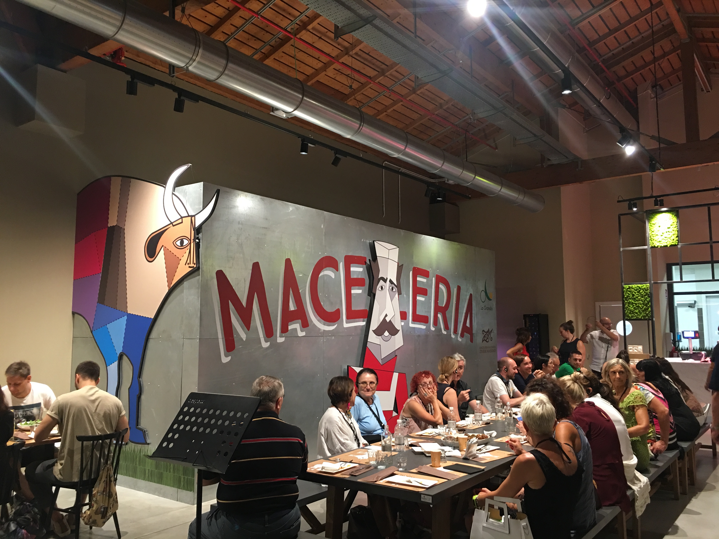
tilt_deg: +6.7
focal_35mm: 29
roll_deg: +0.3
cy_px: 270
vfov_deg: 48.2
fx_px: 602
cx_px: 360
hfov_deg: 61.7
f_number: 2.2
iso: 64
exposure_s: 1/17
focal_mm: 4.15
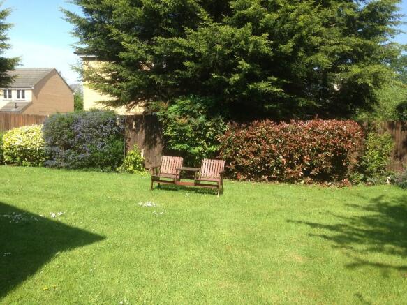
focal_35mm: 33
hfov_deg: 55.4
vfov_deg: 42.9
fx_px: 388
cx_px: 204
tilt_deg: -4.5
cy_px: 152
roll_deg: -1.7
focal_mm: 4.12
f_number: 2.4
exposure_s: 1/583
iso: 50
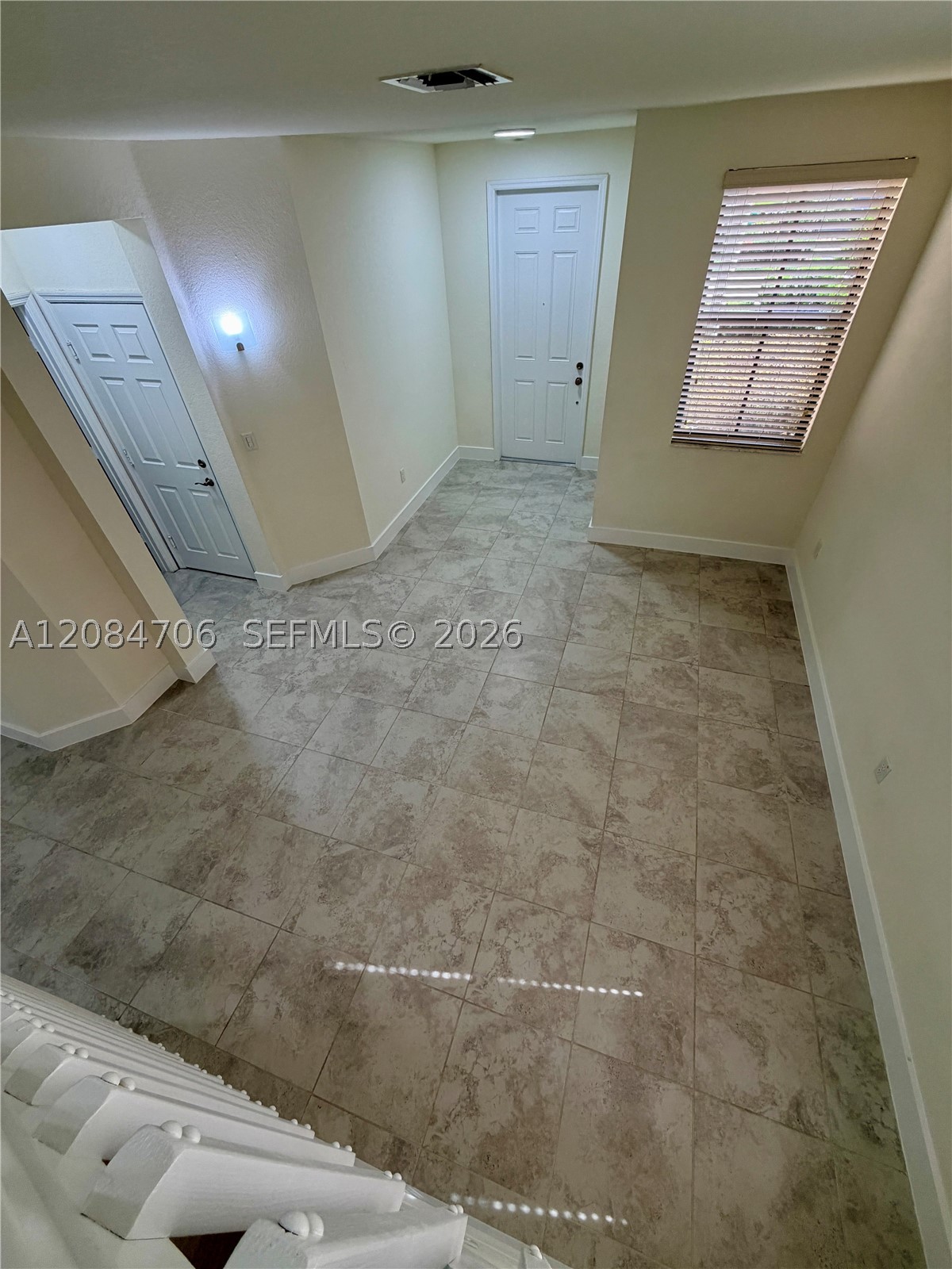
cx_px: 476
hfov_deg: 85.7
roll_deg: +4.9
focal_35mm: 14
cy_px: 634
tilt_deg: -41.3
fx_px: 513
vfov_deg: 102.1
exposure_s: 1/120
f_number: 2.2
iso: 160
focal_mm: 2.22
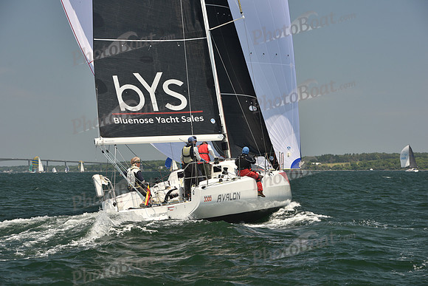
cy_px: 143
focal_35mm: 95
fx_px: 1130
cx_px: 214
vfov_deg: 14.4
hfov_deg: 21.5
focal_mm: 95
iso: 250
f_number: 6.3
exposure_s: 1/640
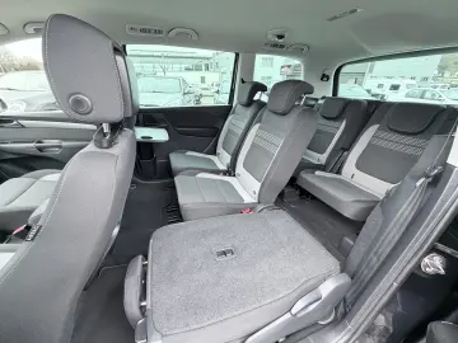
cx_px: 229
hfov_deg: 102.1
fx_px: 185
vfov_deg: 85.7
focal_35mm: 14
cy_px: 172
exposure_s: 1/121
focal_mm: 2.22
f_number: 2.2
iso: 160
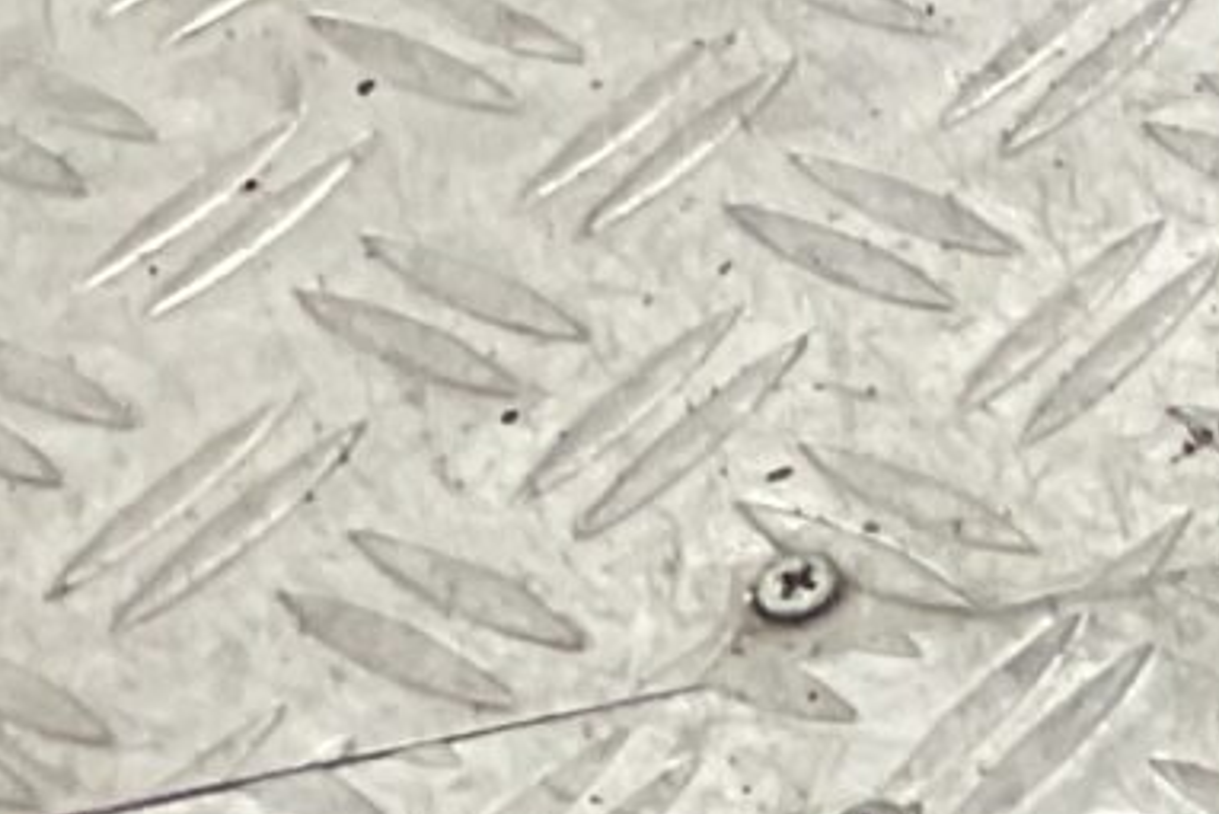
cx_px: 3871
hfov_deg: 8.3
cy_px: -1692
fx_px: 6842
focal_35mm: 202
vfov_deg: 6.2
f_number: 1.8
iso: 40
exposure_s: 1/100
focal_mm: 3
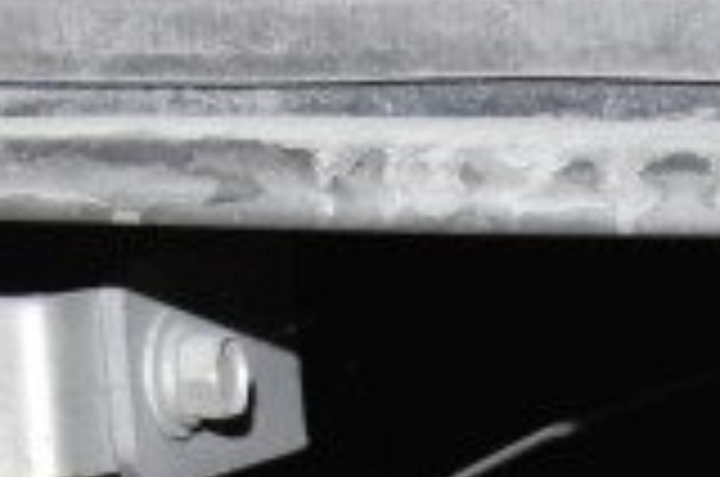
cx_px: 1890
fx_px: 4052
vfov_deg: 6.3
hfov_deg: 8.9
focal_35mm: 203
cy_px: 1332
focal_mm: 18
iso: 1600
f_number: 5
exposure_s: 1/60
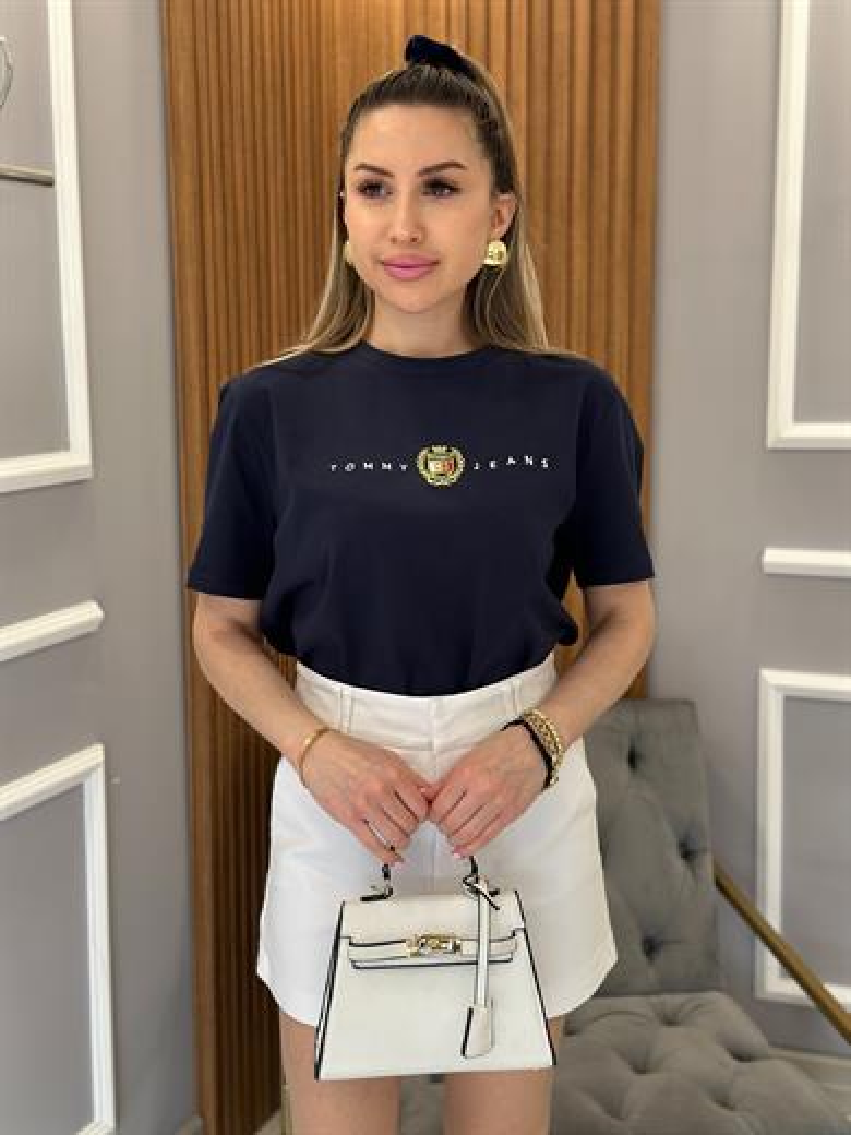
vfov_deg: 39.7
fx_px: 1573
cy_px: 568
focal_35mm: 48
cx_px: 426
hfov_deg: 30.3
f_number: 1.78
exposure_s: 1/120
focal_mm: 6.86
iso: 125
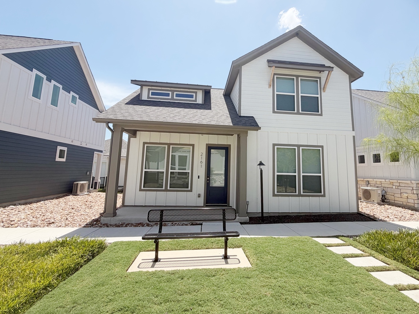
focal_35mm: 17
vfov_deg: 74.5
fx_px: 206
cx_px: 226
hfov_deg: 90.8
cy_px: 142
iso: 20
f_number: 2.2
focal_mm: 2.22
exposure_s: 1/914
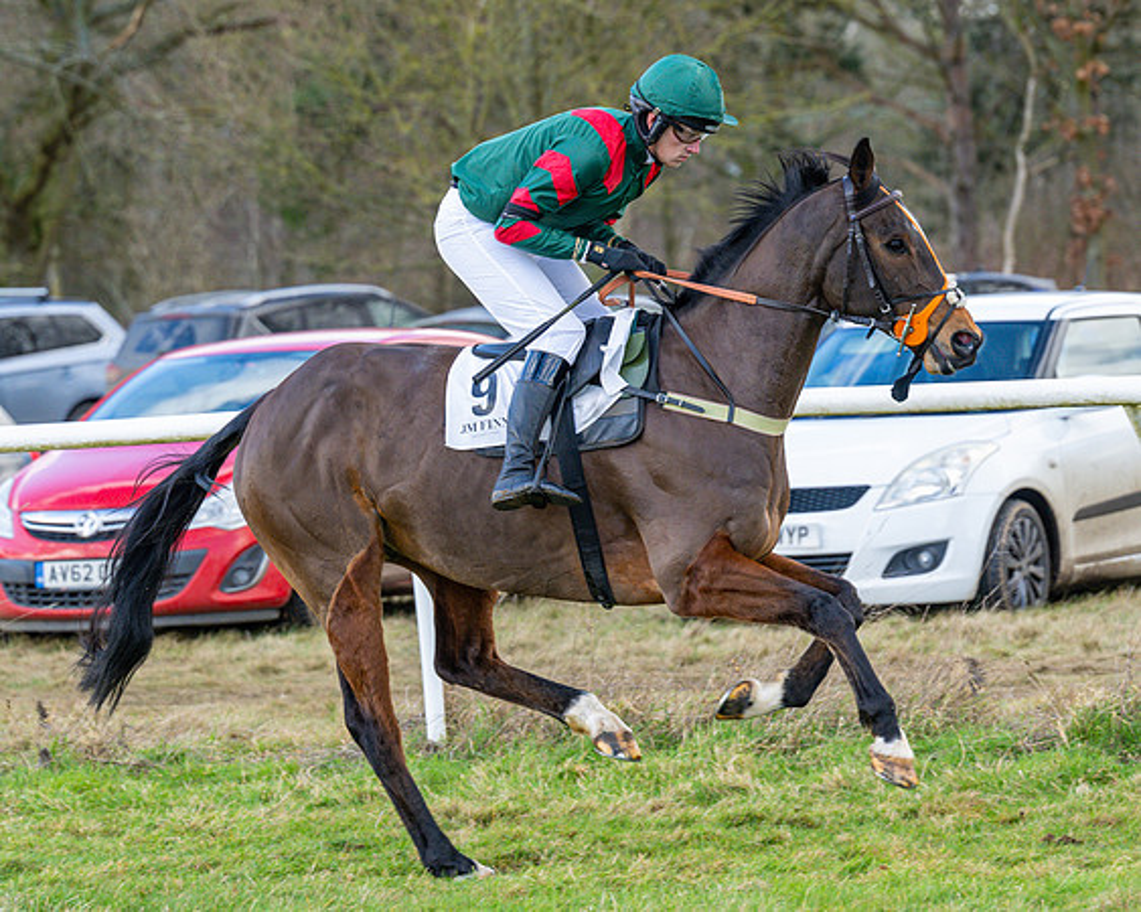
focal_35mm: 234
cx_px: 606
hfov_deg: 8.2
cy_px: 448
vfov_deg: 6.6
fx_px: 7913
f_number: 4
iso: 500
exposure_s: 1/800
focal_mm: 135
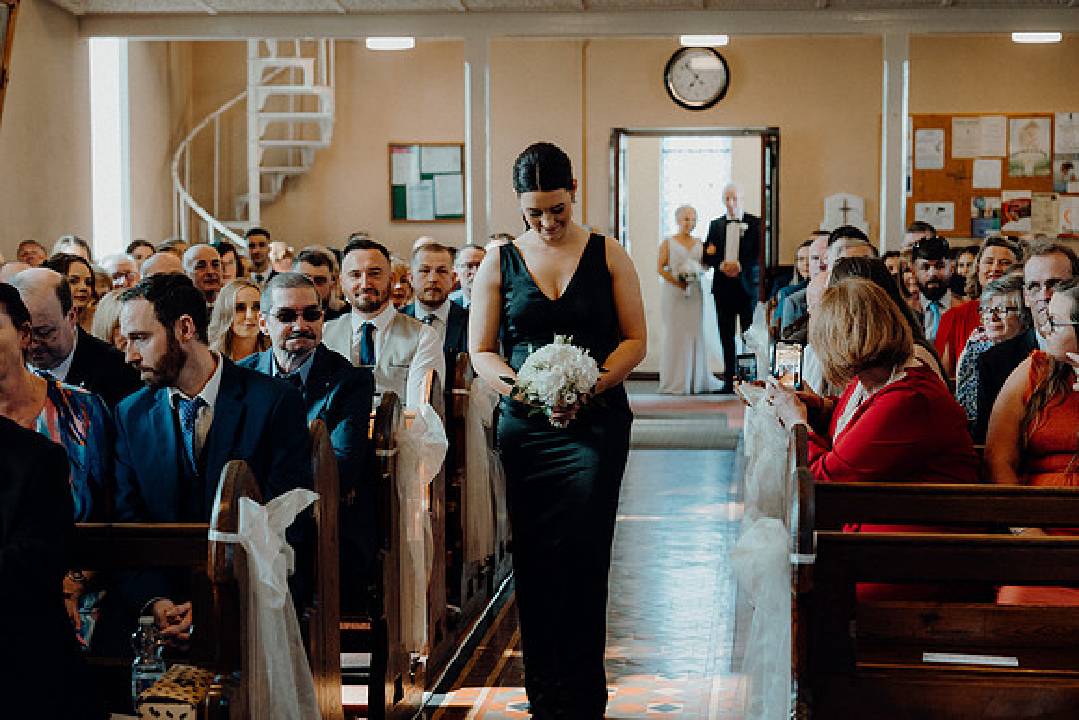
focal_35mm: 70
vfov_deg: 19.5
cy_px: 360
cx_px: 540
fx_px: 2099
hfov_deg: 28.8
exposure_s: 1/200
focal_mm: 70
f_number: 3.5
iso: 2000
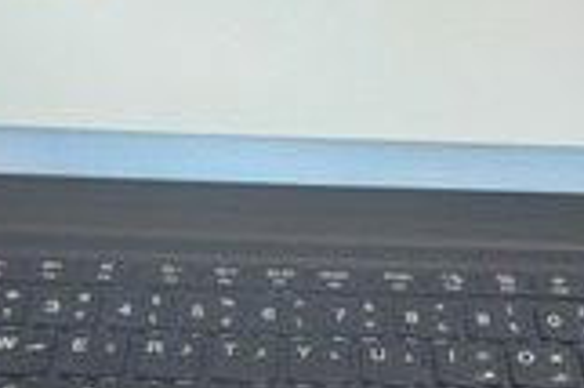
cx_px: 314
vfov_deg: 18.9
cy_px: 466
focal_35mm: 68
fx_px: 1102
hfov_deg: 29.7
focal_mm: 6.3
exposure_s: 1/120
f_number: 1.7
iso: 1000
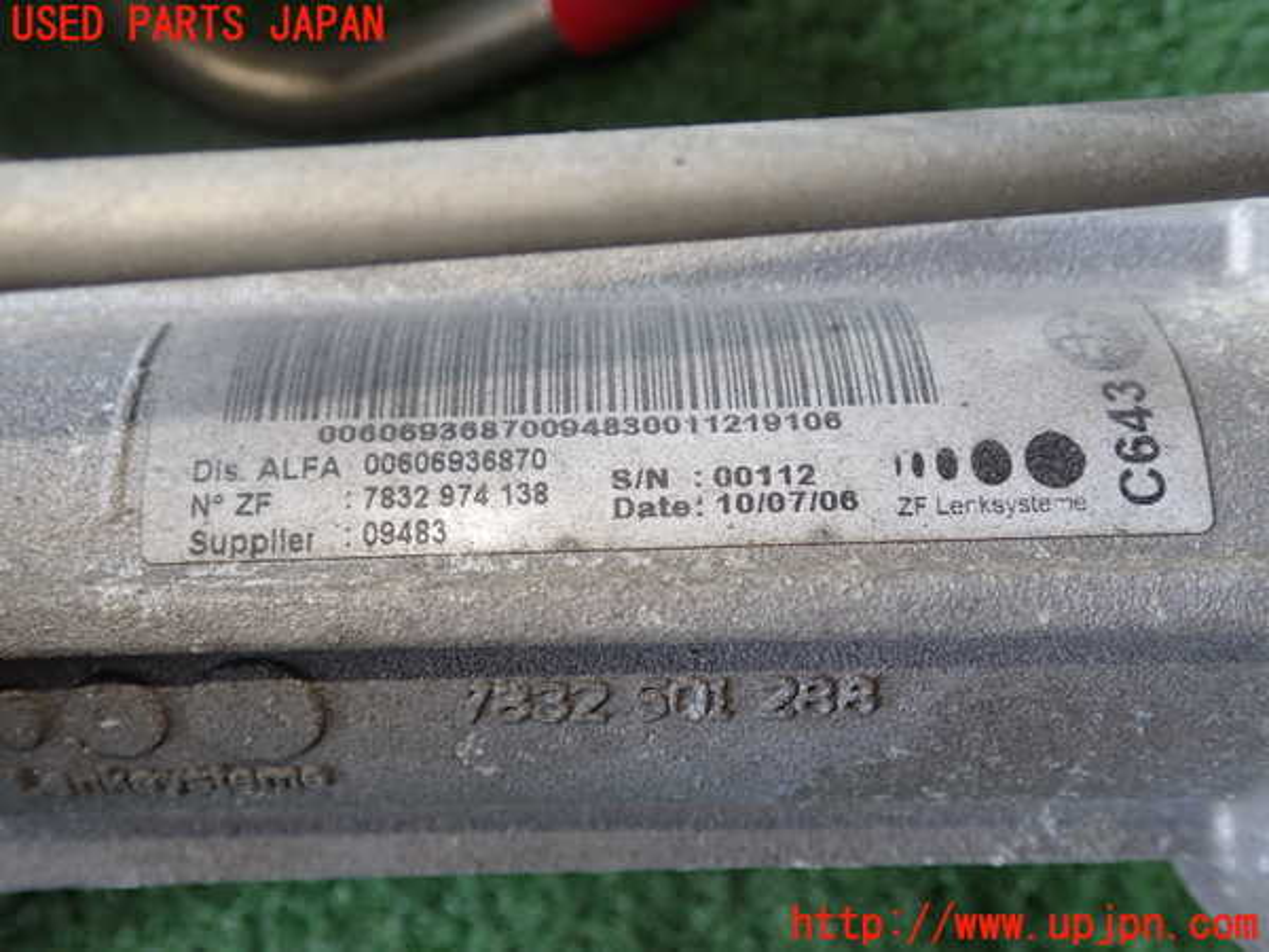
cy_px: 476
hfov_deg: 51.4
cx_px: 634
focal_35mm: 36
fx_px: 1320
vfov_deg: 39.7
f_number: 2.5
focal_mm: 6.37
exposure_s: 1/80
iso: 100
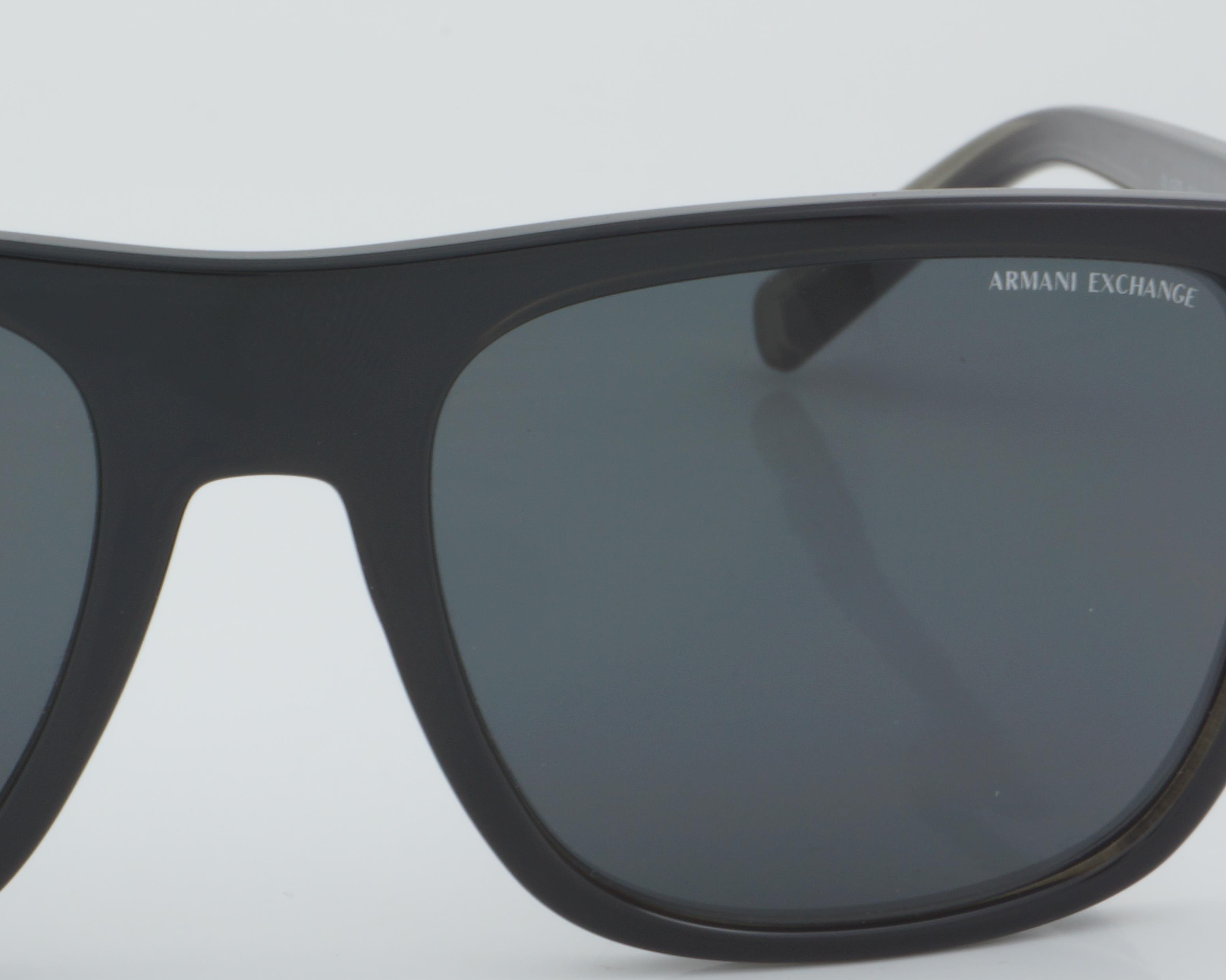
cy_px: 495
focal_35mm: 149
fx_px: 5403
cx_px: 243
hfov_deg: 12.9
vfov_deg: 10.4
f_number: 32
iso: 100
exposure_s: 1/4
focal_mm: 55
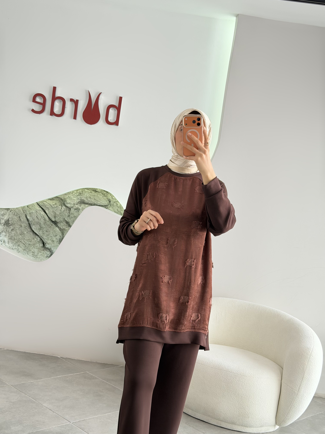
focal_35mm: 48
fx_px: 601
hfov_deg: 30.3
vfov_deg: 39.7
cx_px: 162
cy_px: 217
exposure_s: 1/121
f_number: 1.78
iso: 80
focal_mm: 6.76
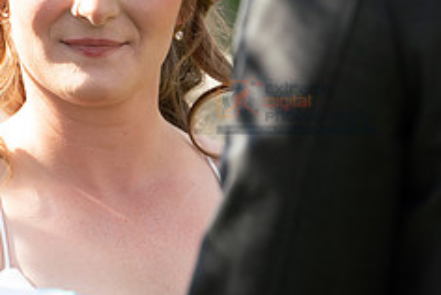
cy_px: 105
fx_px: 4514
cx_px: 297
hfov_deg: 5.6
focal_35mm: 368
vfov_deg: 3.7
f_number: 4.5
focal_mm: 150
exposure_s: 1/640
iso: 400
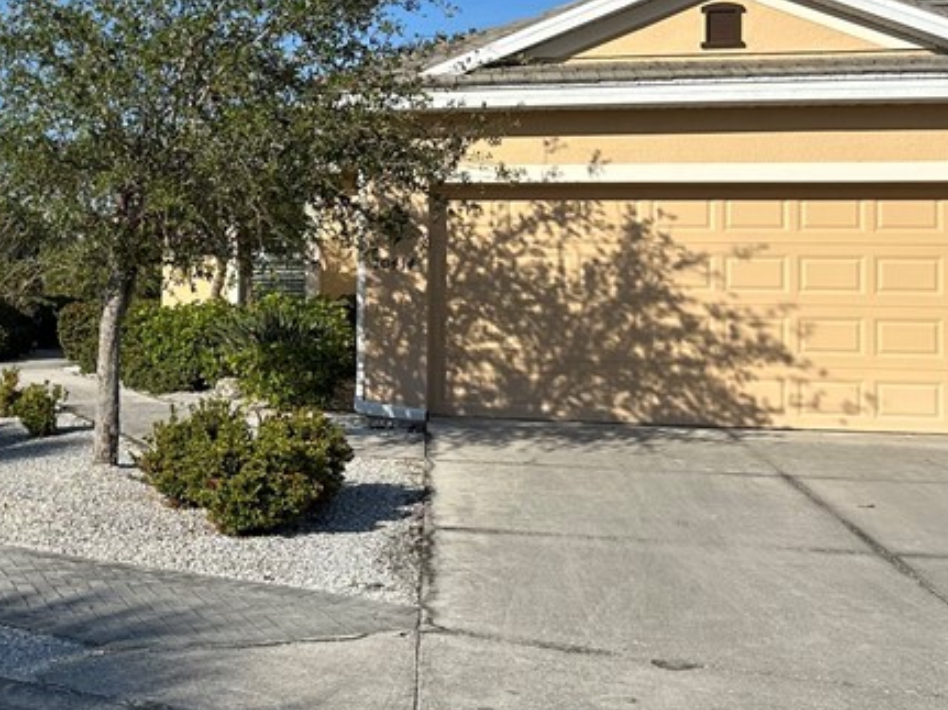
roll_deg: -1.5
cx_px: 2
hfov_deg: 31.3
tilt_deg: +1.3
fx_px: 1561
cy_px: 233
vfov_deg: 25.5
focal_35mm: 57
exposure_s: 1/6623
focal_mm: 6.86
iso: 80
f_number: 1.78
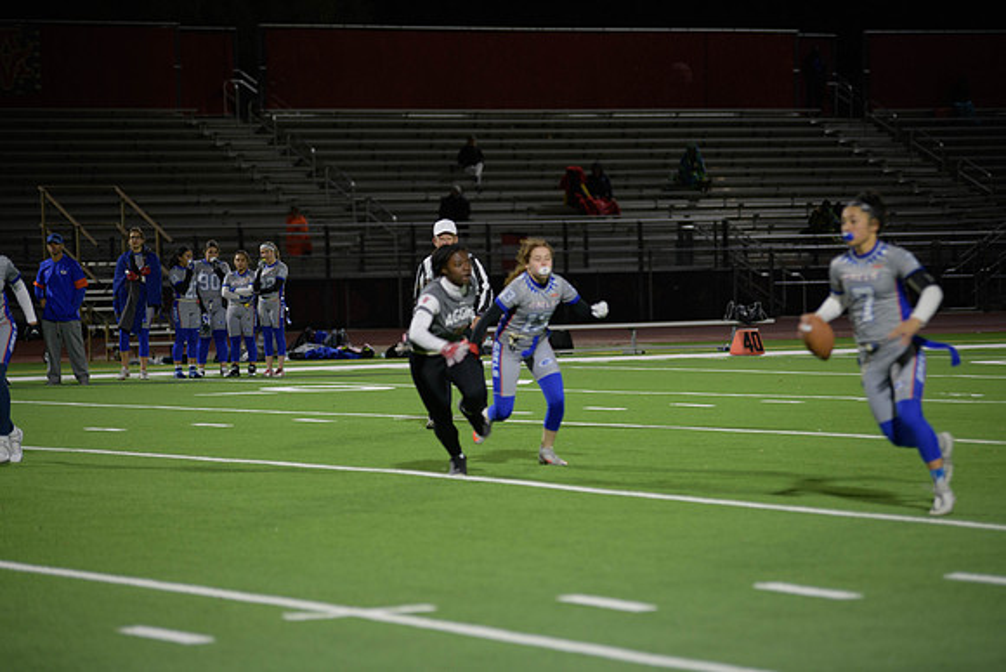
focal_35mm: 155
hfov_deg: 13.2
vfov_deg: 8.9
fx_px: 4332
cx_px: 503
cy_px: 336
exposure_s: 1/200
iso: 720
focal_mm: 155
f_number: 2.8
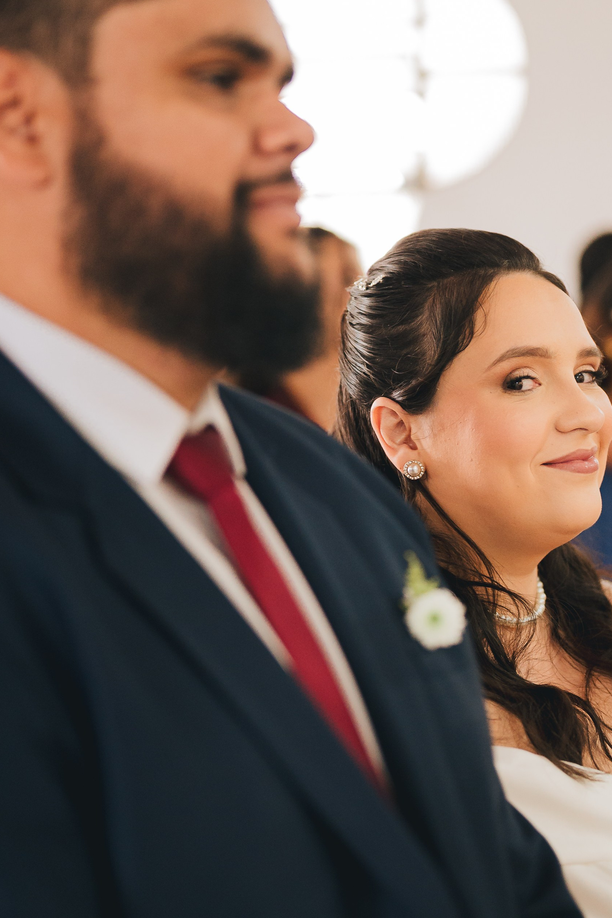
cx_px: 412
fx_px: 2065
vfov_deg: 25.0
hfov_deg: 16.8
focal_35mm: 81
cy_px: 409
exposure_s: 1/250
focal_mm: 50
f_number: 1.8
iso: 1600
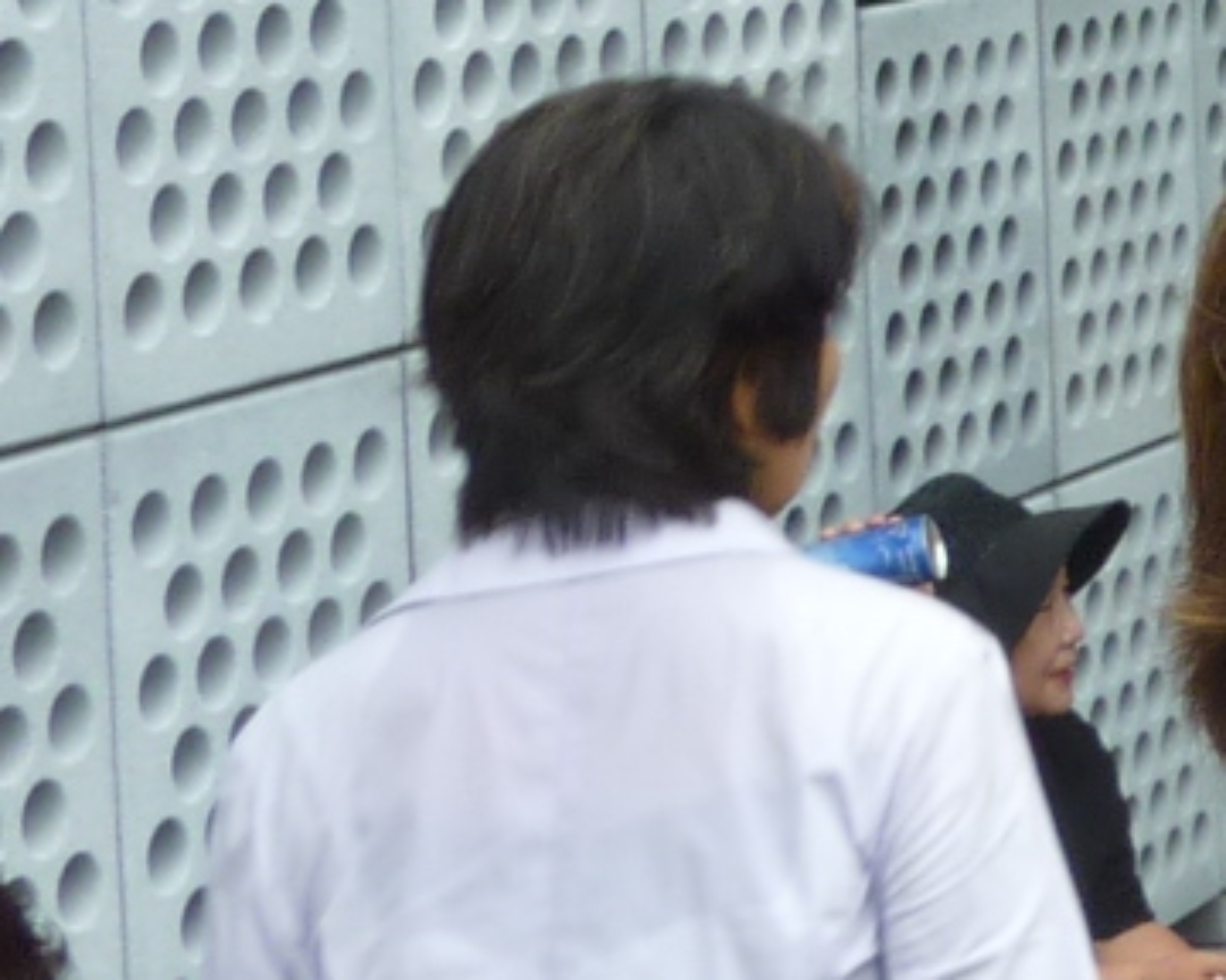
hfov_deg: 11.9
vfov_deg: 10.9
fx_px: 5044
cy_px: -140
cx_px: 2670
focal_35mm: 139
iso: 80
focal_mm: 4.1
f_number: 4
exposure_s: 1/100
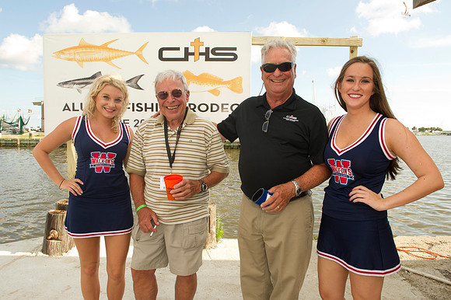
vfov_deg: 53.1
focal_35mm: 24
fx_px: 300
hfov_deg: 73.8
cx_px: 226
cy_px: 150
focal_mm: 24
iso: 400
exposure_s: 1/160
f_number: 10
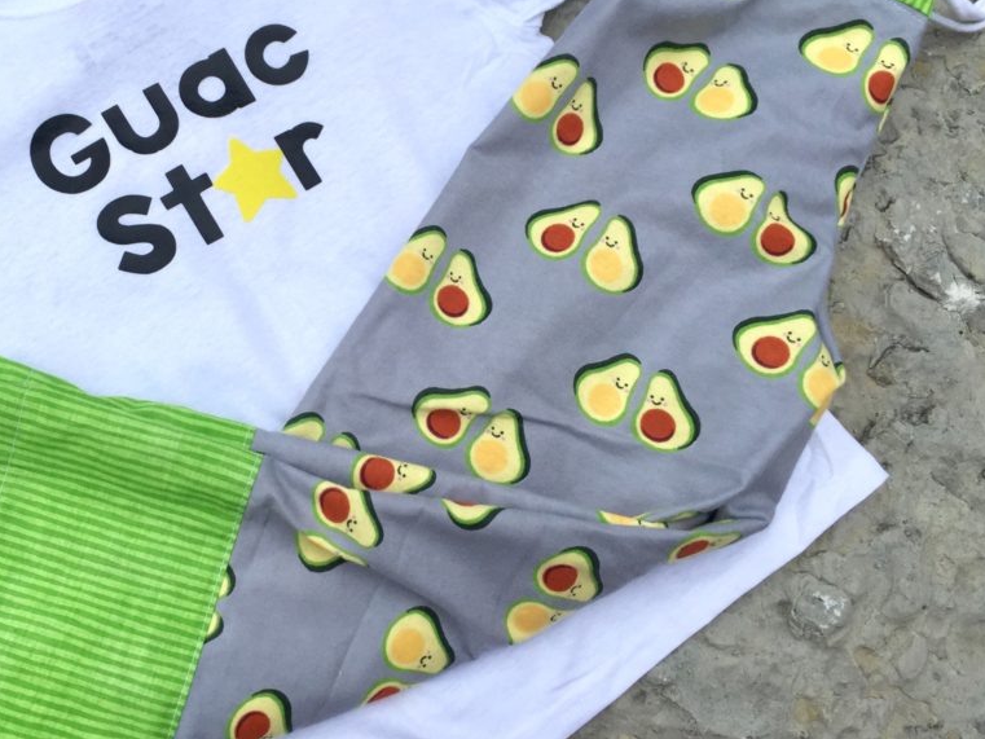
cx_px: 326
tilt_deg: -79.1
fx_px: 1110
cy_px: 326
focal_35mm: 39
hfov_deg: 47.1
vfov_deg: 36.8
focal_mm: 4.15
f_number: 2.2
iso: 32
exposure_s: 1/942
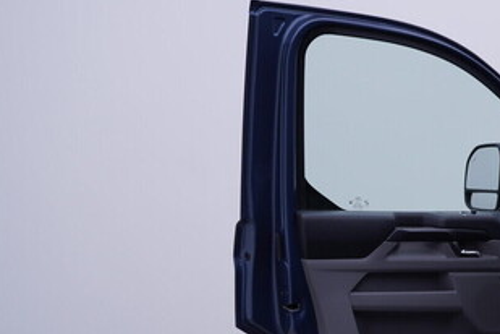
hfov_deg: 30.8
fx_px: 889
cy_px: 257
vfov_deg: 21.0
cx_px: 387
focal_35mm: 64
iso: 125
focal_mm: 24
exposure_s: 1/80
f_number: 4.5
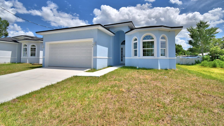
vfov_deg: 63.7
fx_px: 101
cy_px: 55
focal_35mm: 17
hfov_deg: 95.9
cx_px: 112
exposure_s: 1/2000
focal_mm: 11
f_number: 4.8
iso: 100
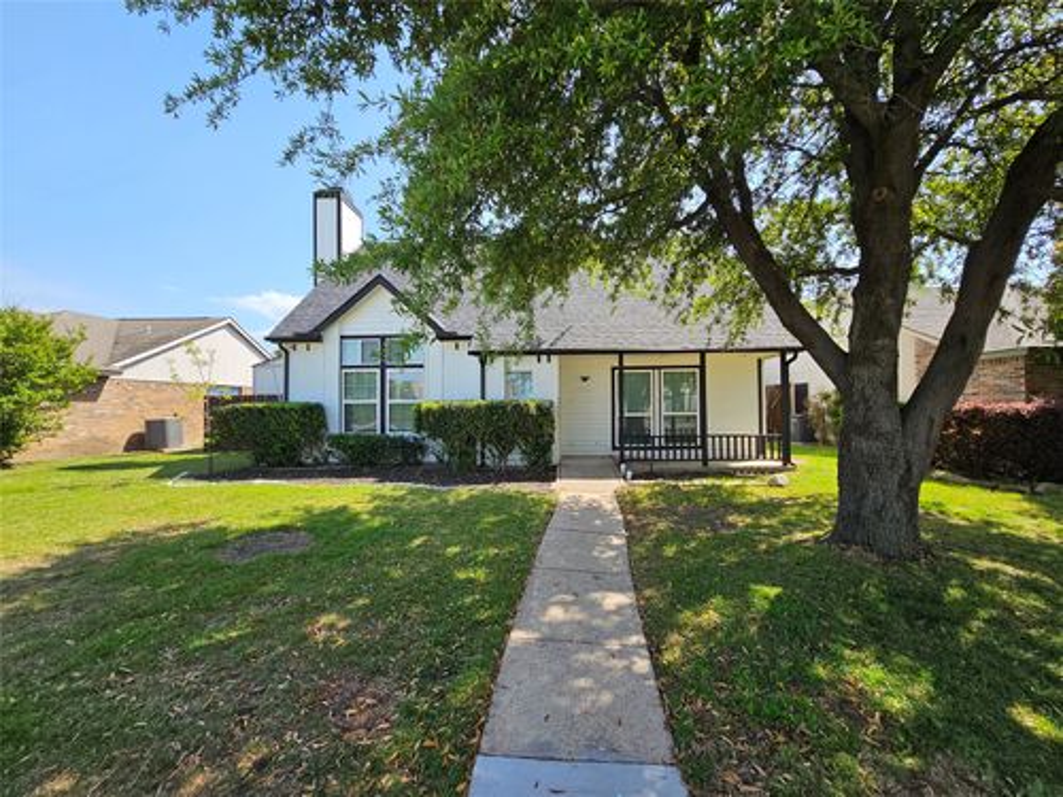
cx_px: 532
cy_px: 398
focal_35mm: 13
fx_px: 399
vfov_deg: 89.9
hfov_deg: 106.2
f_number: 2.2
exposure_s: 1/1070
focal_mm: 2.2
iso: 50
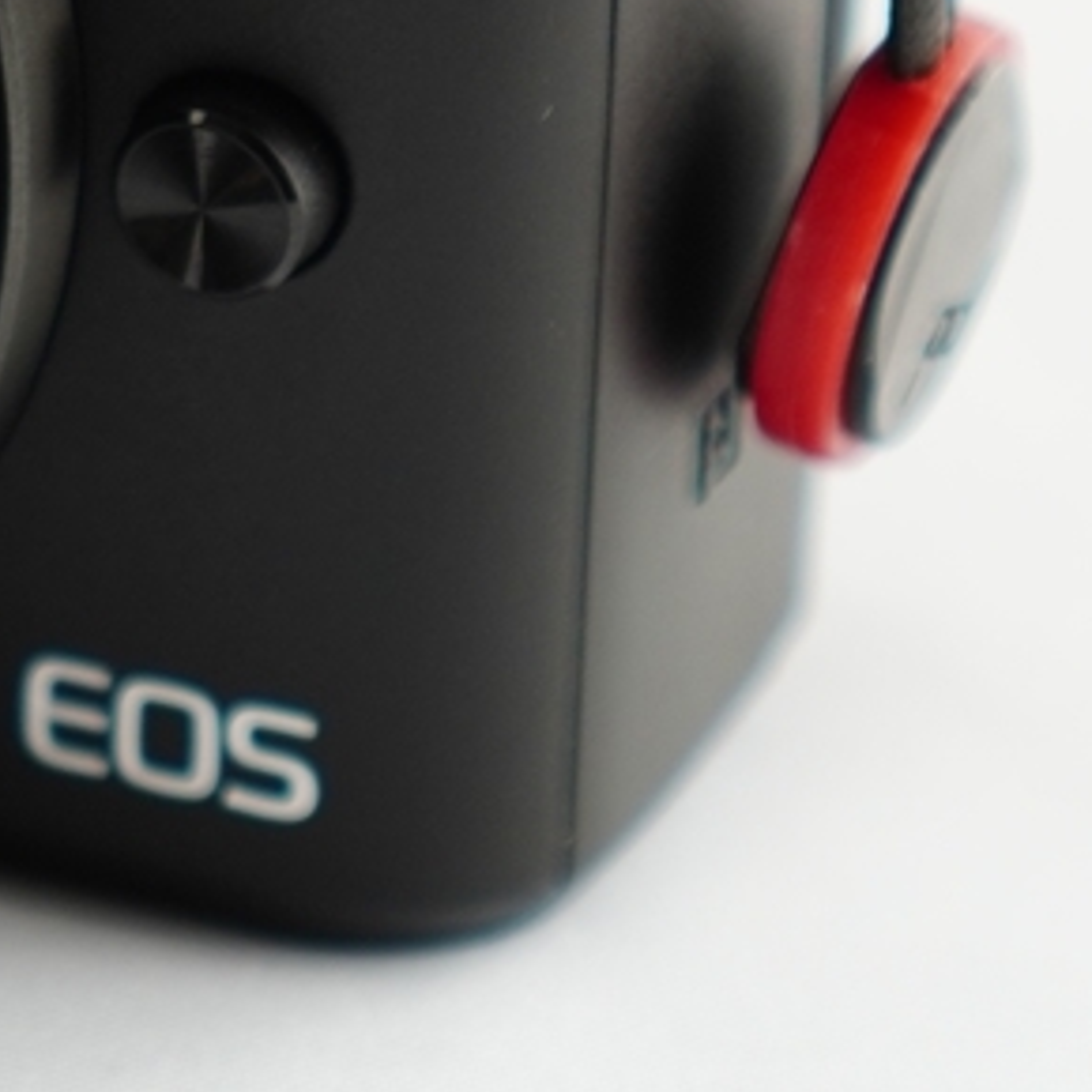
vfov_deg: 9.3
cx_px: -644
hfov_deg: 9.2
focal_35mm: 185
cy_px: -354
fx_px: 6594
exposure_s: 1/60
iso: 200
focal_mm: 35
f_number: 2.8
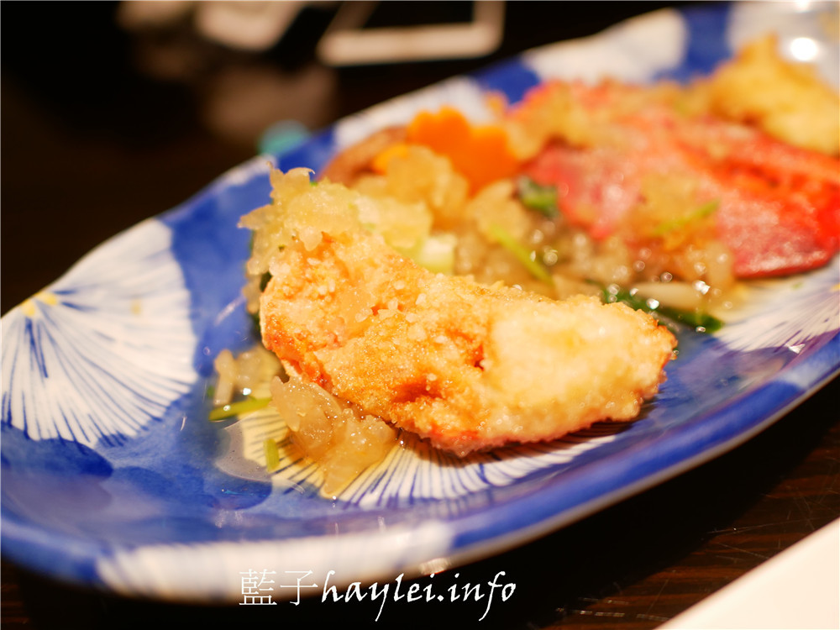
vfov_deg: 46.8
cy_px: 315
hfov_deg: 60.0
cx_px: 420
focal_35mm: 30
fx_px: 728
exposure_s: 1/60
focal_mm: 15
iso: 400
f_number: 1.7
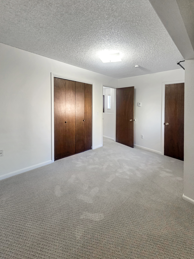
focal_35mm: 13
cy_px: 130
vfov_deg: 106.2
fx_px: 97
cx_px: 97
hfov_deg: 89.9
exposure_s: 1/60
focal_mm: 2.2
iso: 250
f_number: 2.2
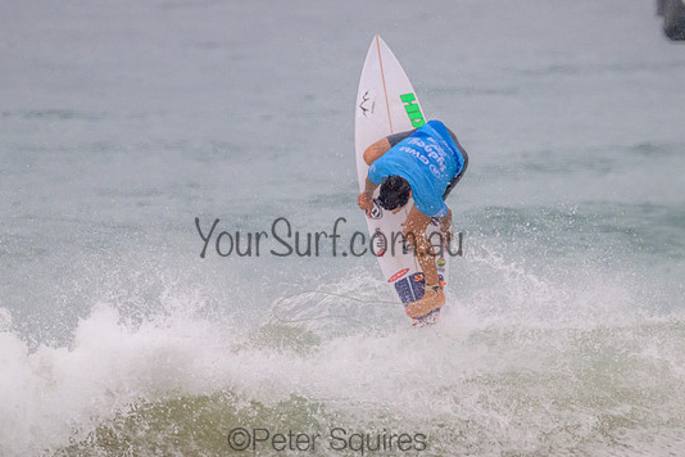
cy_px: 212
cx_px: 371
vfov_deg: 1.2
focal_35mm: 1161
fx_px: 22090
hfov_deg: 1.8
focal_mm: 800
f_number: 11
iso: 3600
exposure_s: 1/2000
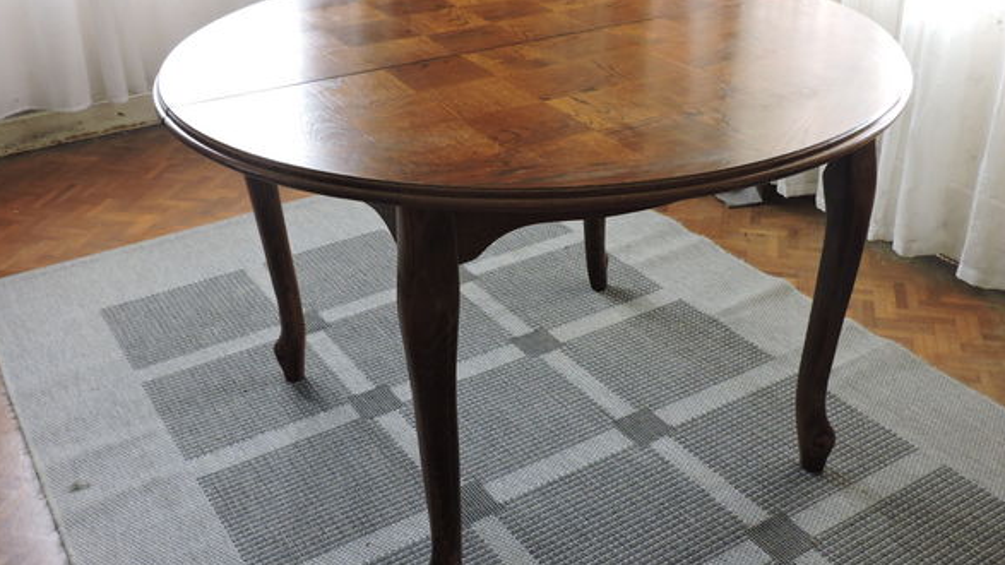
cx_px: 505
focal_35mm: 39
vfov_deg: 30.4
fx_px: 1039
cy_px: 282
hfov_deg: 51.6
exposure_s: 1/15
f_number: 3.3
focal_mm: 6.2
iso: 400
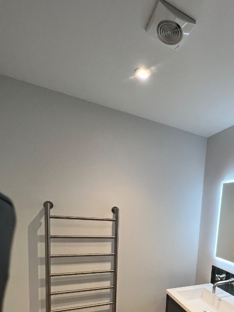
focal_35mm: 21
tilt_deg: -7.9
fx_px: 189
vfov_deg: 72.5
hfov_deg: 59.2
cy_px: 240
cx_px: 182
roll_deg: -4.3
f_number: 1.8
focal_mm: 1.57
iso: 100
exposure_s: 1/100
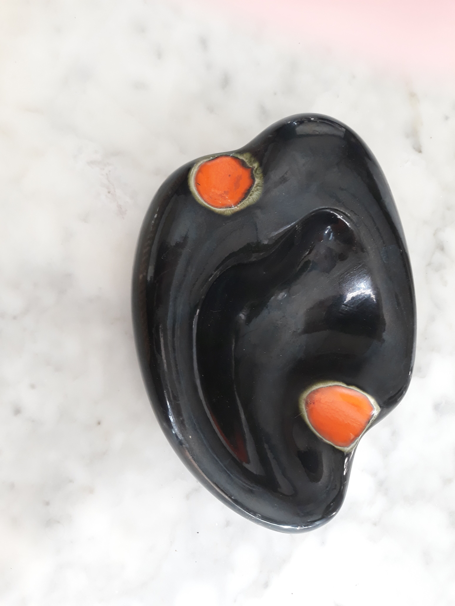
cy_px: 303
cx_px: 228
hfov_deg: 51.4
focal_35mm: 27
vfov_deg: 65.3
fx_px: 473
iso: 100
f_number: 1.7
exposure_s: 1/50
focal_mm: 3.71
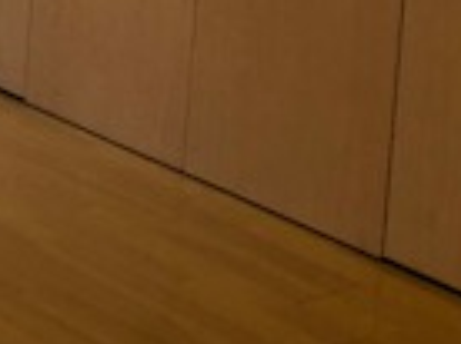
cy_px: -284
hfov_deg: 13.3
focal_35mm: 130
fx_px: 1728
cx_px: -438
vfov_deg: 10.6
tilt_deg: -6.4
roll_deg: -1.0
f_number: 1.8
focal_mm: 3.99
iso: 32
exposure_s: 1/30
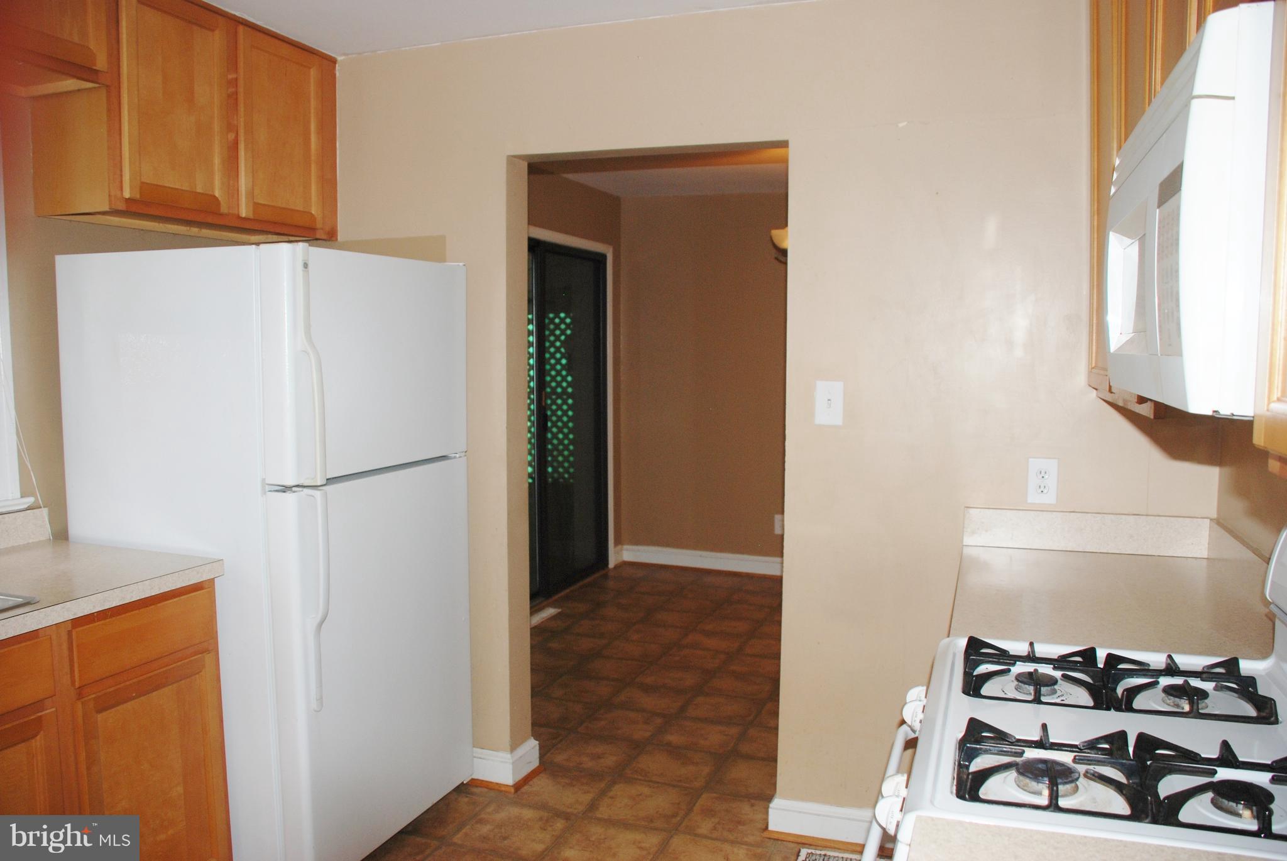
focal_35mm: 27
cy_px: 430
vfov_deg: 48.0
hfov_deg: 67.3
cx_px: 644
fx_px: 966
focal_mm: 18
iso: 200
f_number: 3.5
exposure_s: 1/60
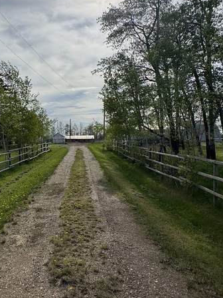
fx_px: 258
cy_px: 161
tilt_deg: -2.3
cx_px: 70
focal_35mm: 30
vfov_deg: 59.9
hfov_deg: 45.9
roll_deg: +1.3
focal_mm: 2.22
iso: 40
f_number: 2.2
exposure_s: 1/3906
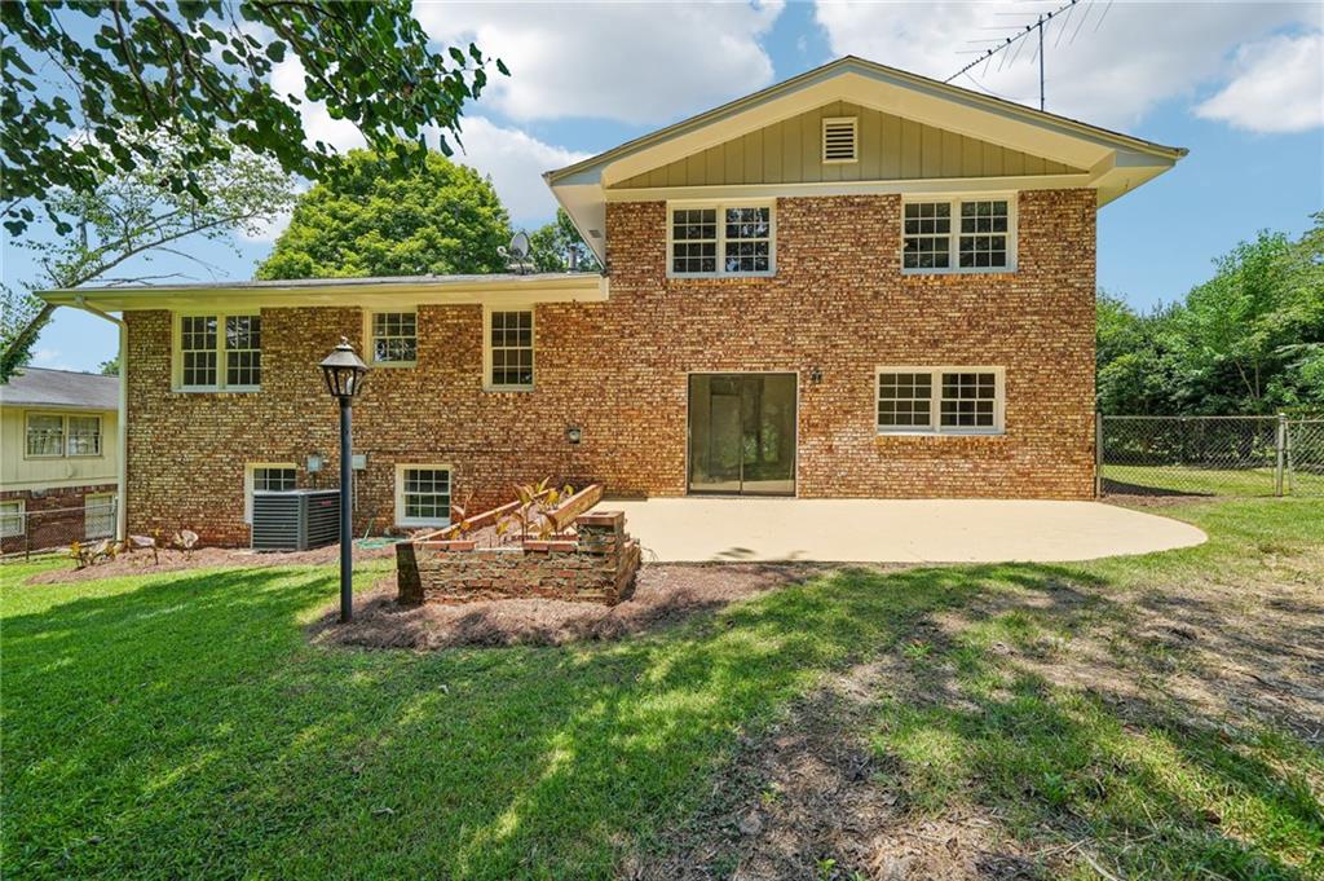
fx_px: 478
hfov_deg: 108.4
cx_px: 662
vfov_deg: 85.3
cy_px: 440
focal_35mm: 13
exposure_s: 1/80
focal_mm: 13
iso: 100
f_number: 8
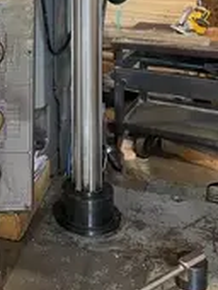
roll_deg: +1.5
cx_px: -24
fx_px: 511
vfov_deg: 29.4
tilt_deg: -6.8
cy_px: -3
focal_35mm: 61
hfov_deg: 22.7
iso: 200
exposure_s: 1/60
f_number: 1.6
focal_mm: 4.2
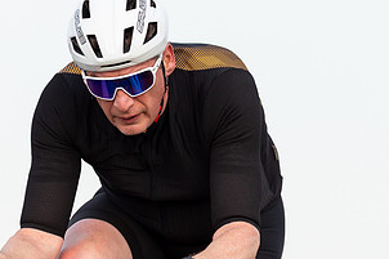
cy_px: 222
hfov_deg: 4.9
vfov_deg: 3.3
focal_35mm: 418
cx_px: 172
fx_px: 4514
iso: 125
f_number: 3.2
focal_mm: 121
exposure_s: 1/1000
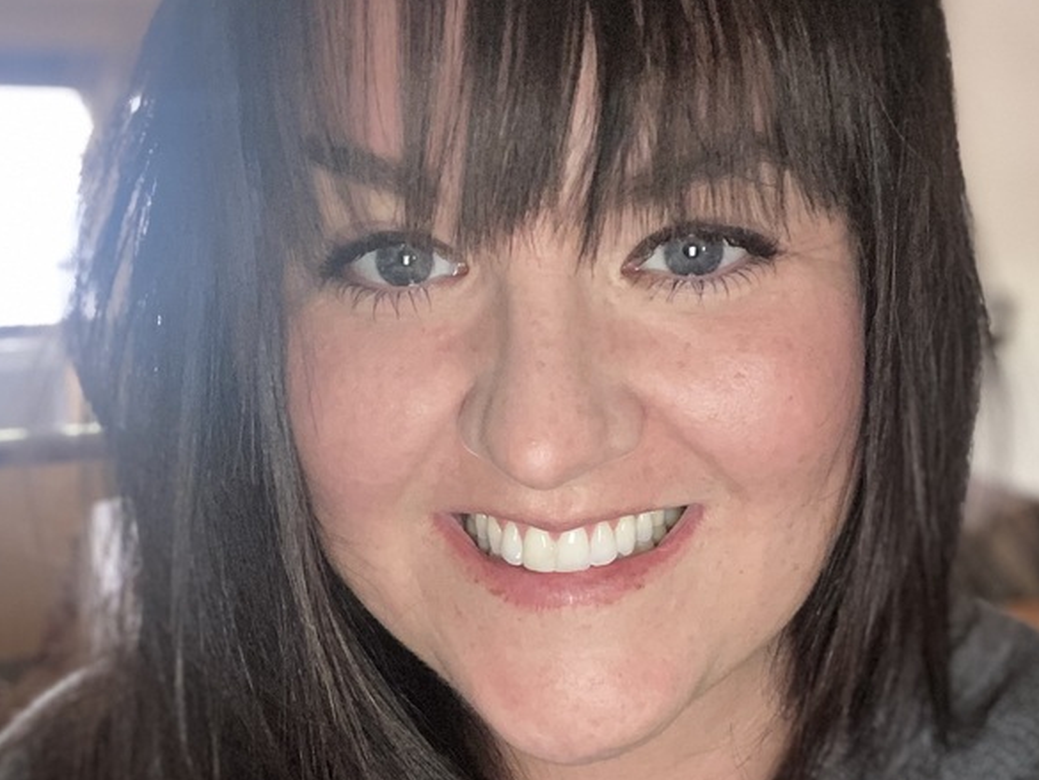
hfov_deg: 45.8
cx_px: 527
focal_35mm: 41
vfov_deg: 35.0
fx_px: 1231
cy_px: 490
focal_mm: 2.71
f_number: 2.2
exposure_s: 1/26
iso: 250
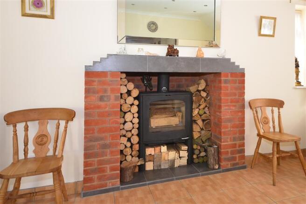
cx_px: 153
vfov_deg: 59.5
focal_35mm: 21
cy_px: 102
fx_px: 178
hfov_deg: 81.2
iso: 400
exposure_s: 1/50
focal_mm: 14
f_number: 5.6
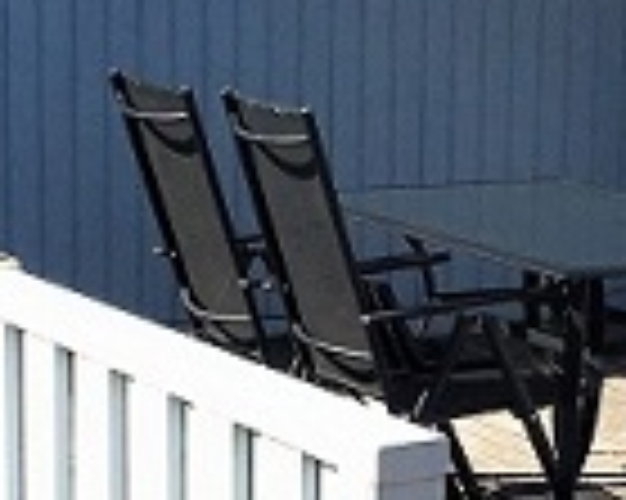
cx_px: 327
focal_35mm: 164
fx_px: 3036
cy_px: 466
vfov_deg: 9.4
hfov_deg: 11.8
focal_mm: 4.15
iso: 25
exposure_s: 1/2137
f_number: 2.2
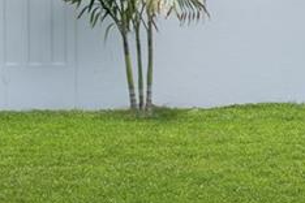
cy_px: 68
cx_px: 532
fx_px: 1737
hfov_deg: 9.6
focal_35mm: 205
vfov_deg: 6.7
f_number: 7.1
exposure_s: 1/200
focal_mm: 20
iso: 100
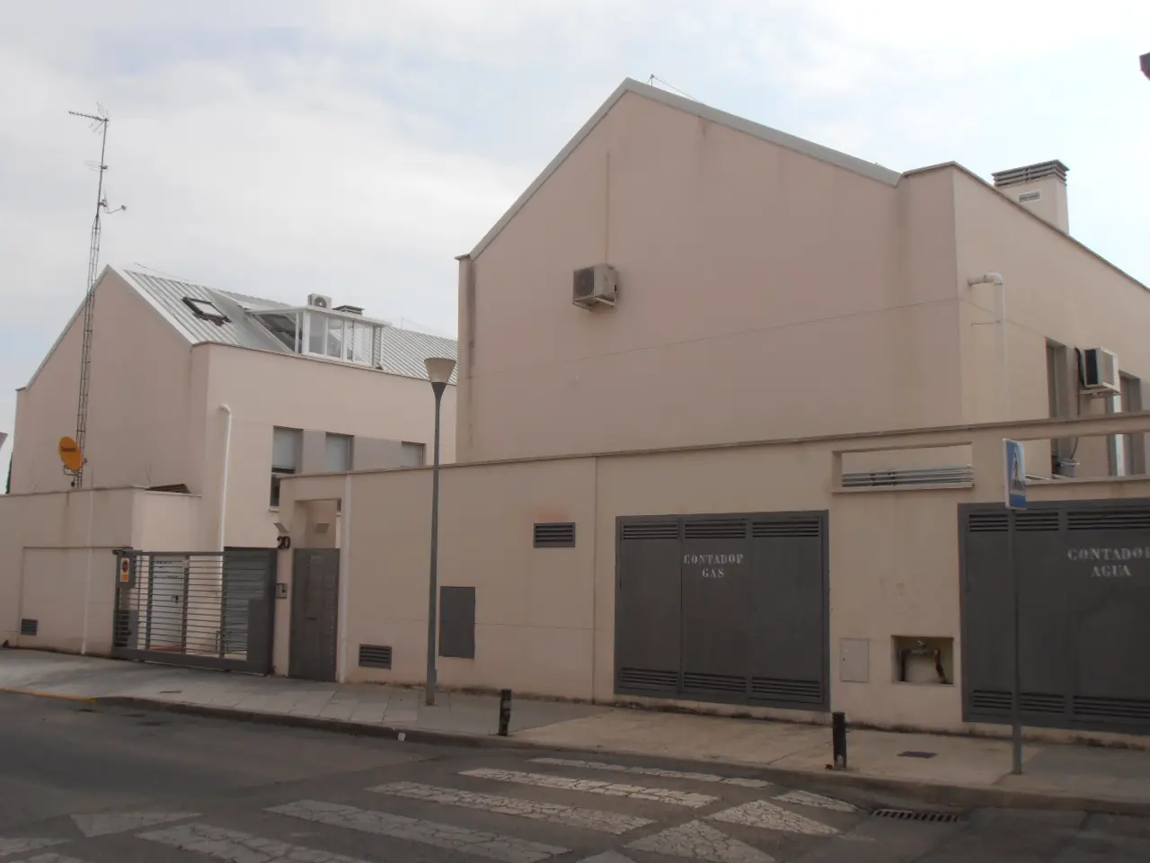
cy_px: 432
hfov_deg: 50.1
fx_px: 1229
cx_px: 575
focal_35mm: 37
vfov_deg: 38.7
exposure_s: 1/1000
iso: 80
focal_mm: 6.61
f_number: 3.9
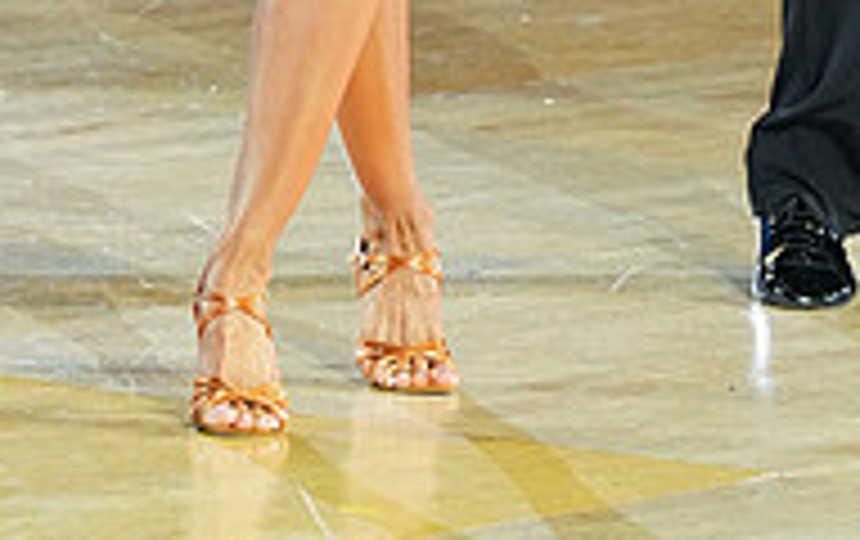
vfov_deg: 2.6
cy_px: -680
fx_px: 12041
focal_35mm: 513
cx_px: 543
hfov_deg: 4.1
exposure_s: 1/320
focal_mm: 166
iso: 5000
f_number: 6.3
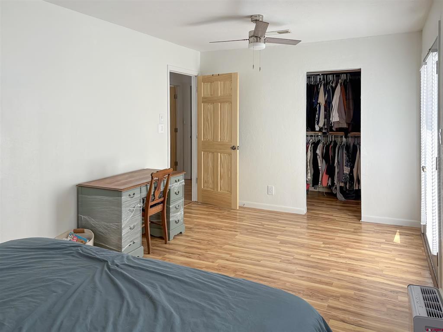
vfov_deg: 53.1
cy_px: 166
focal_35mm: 26
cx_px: 222
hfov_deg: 67.3
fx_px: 333
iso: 32
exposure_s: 1/135
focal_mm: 5.96
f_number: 1.6
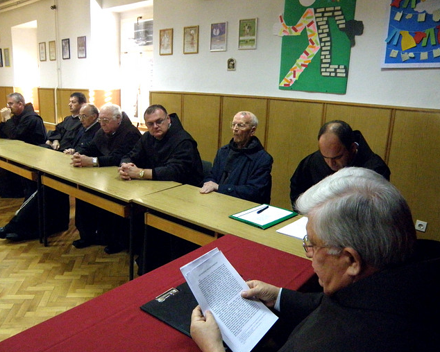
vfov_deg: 51.6
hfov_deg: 62.1
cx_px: 201
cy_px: 179
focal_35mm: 28
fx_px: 365
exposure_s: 1/80
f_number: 3.2
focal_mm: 4.6
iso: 800
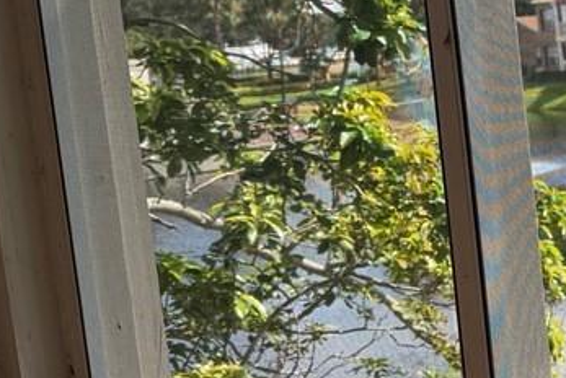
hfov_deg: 15.9
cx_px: 918
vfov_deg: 11.9
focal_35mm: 115
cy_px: 182
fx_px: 1810
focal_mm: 6.76
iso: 100
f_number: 1.78
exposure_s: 1/2299
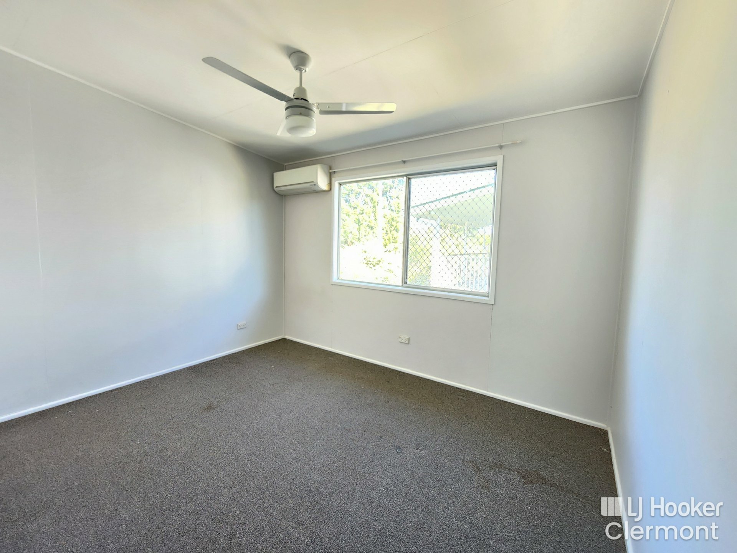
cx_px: 368
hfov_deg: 106.2
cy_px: 276
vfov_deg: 89.9
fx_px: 277
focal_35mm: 13
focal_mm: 2.2
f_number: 2.2
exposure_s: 1/50
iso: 320
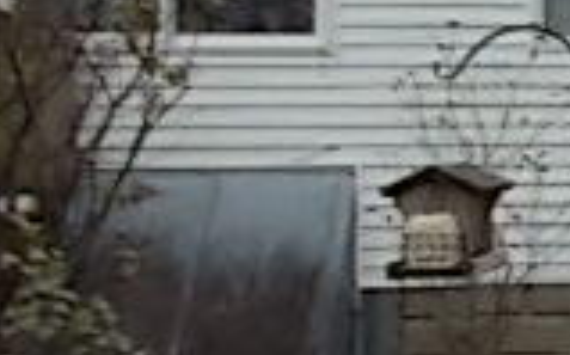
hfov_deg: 15.4
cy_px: 129
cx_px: 1115
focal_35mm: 111
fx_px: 1722
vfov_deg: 11.8
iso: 80
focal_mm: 4.6
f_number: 3.2
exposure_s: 1/125
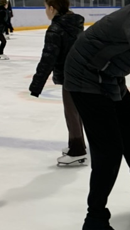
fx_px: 483
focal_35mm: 79
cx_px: 214
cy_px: 165
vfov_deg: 26.6
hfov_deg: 14.0
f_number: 1.8
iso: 100
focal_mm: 4.25
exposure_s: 1/95
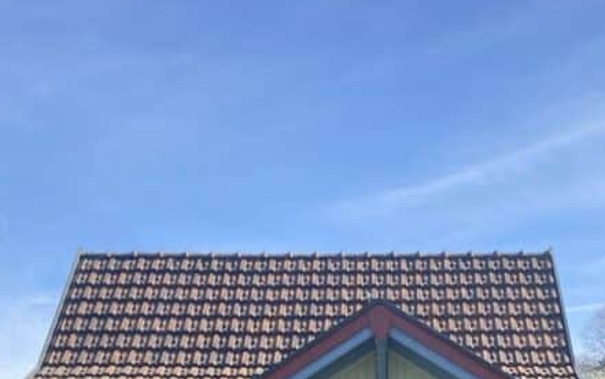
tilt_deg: +10.5
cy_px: 427
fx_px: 1056
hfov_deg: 31.9
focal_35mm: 64
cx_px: 362
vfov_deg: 19.4
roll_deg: -1.1
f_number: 1.8
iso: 32
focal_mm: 4.25
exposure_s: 1/1016
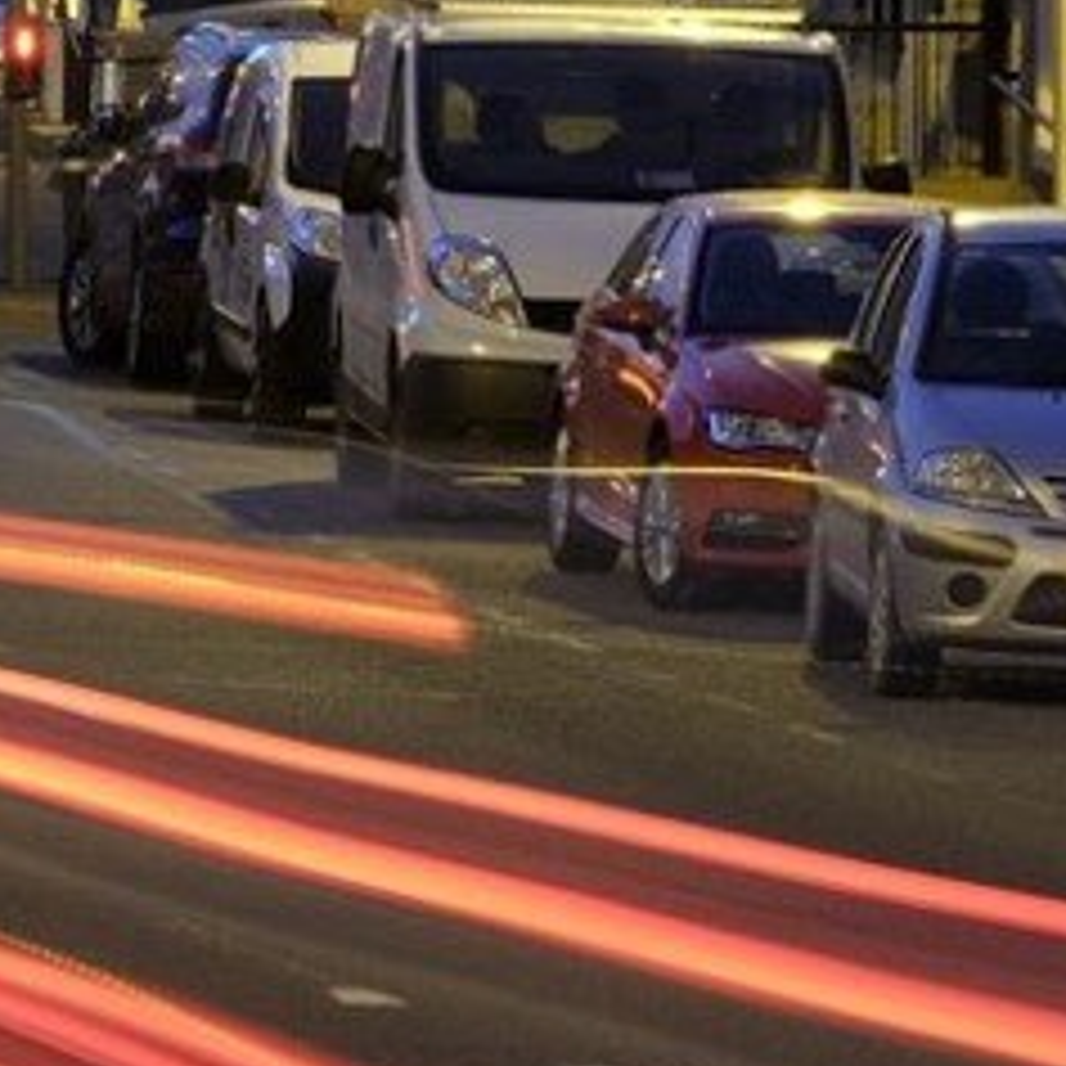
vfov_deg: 4.8
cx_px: 504
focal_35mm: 361
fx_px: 12577
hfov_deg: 4.9
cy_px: -256
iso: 200
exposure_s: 5
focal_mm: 74.4
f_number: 11
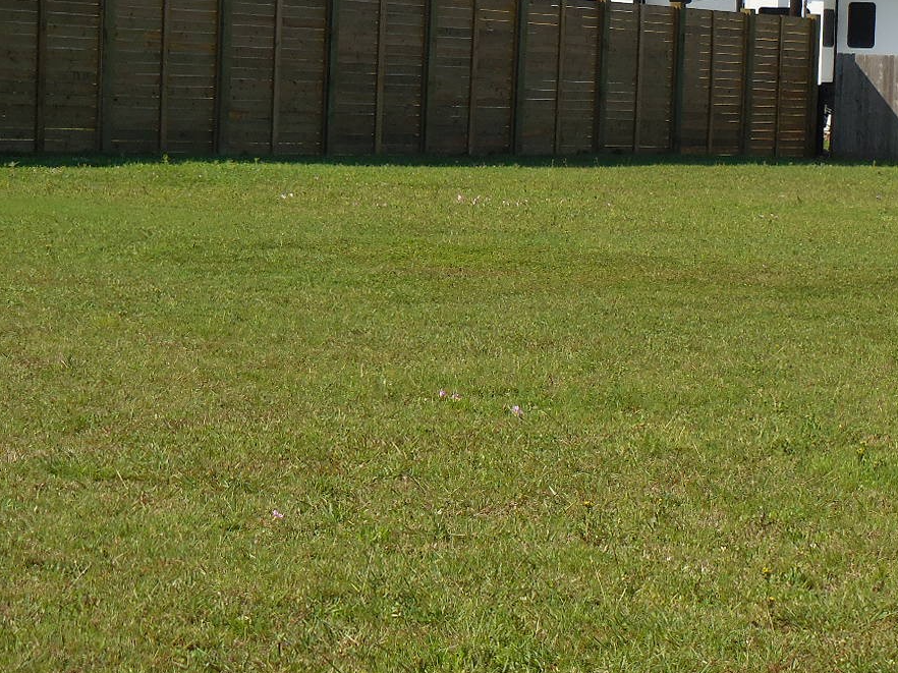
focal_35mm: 127
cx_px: 583
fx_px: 3294
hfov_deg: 15.5
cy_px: 377
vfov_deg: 11.7
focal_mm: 12.6
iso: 125
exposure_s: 1/800
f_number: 4.7
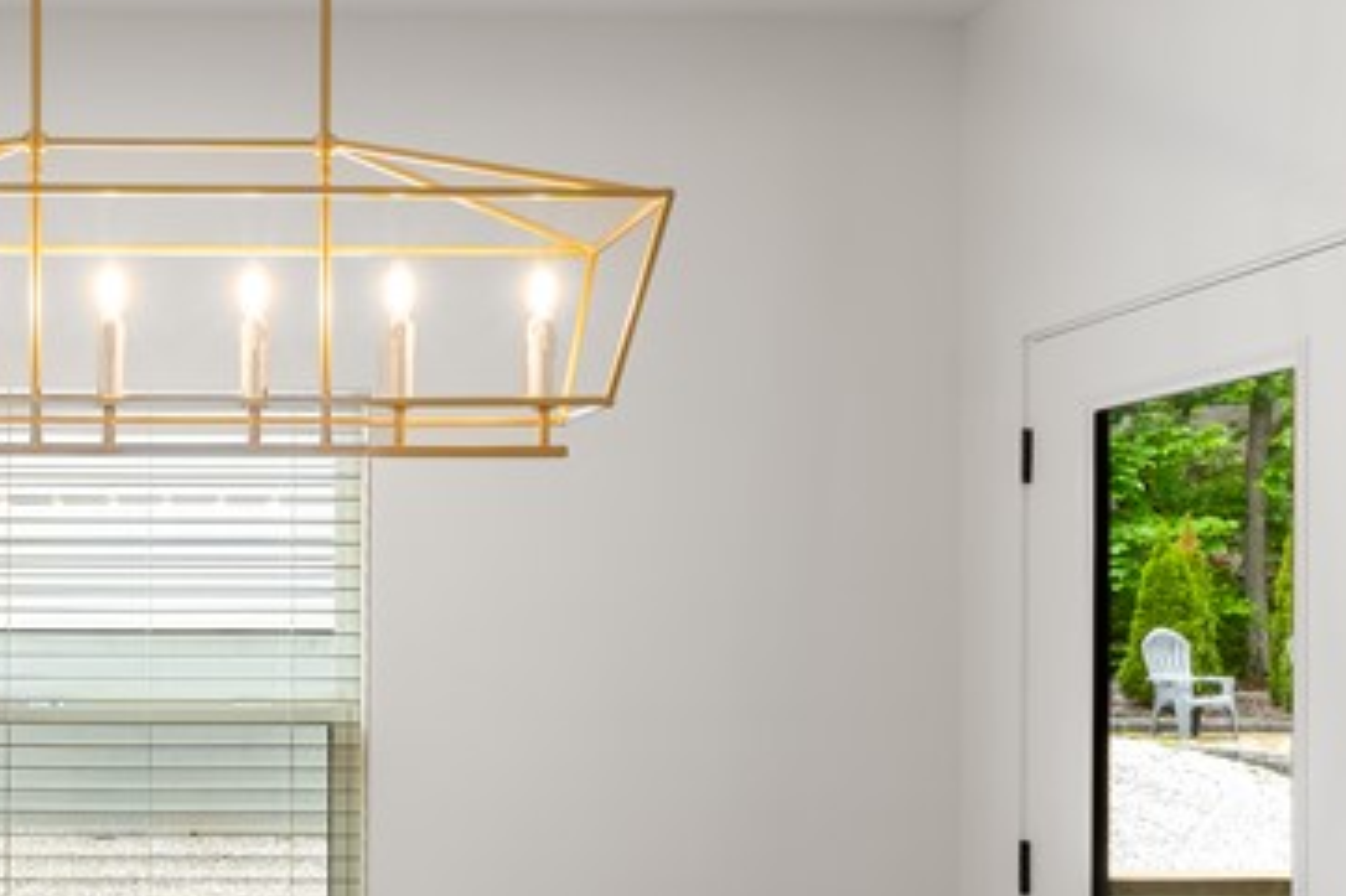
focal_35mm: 45
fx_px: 1682
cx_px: 149
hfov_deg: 40.5
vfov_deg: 29.4
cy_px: 669
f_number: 9
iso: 320
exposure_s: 1/6
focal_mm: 10
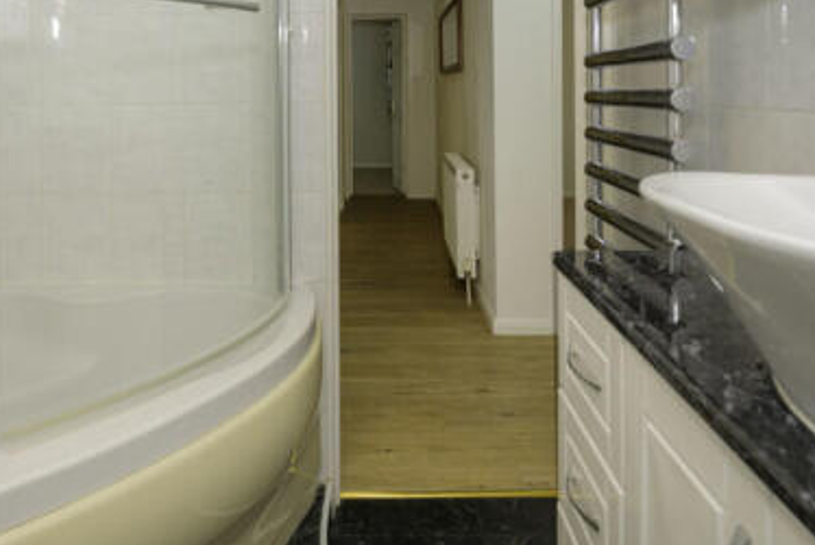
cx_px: 374
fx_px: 634
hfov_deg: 65.3
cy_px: 88
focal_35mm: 28
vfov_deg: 43.7
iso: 320
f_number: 6.3
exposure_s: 1/100
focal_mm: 16
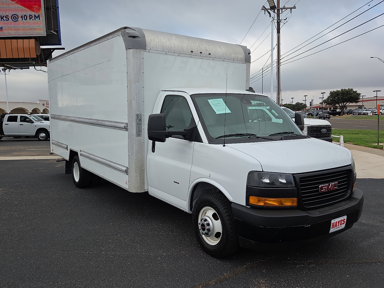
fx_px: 322
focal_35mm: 29
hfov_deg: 61.7
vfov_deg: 48.2
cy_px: 144
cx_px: 192
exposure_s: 1/2500
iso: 76
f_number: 1.8
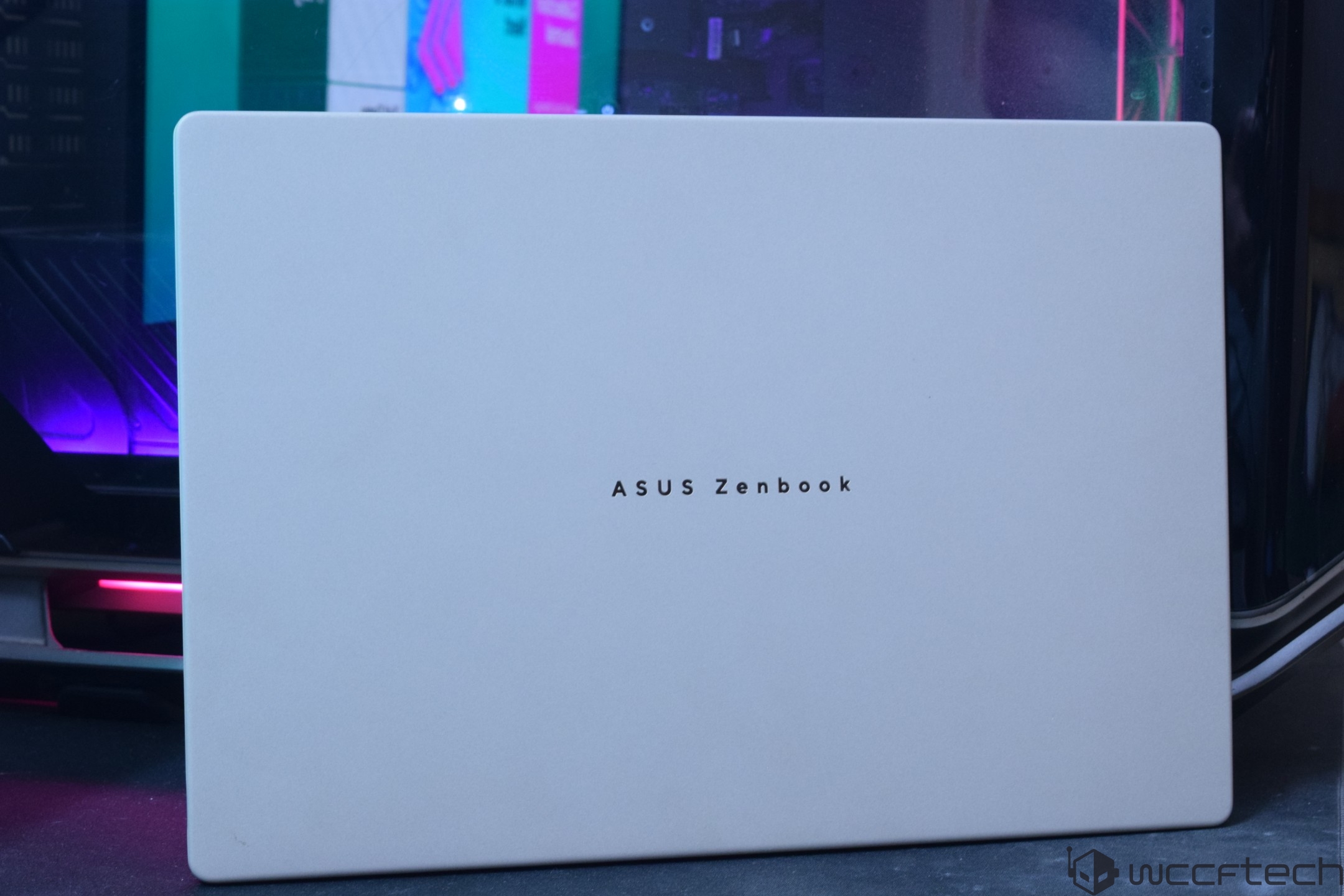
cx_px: 672
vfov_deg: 21.6
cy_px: 448
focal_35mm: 63
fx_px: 2352
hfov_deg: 31.9
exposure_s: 1/5
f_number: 10
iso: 1600
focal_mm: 42
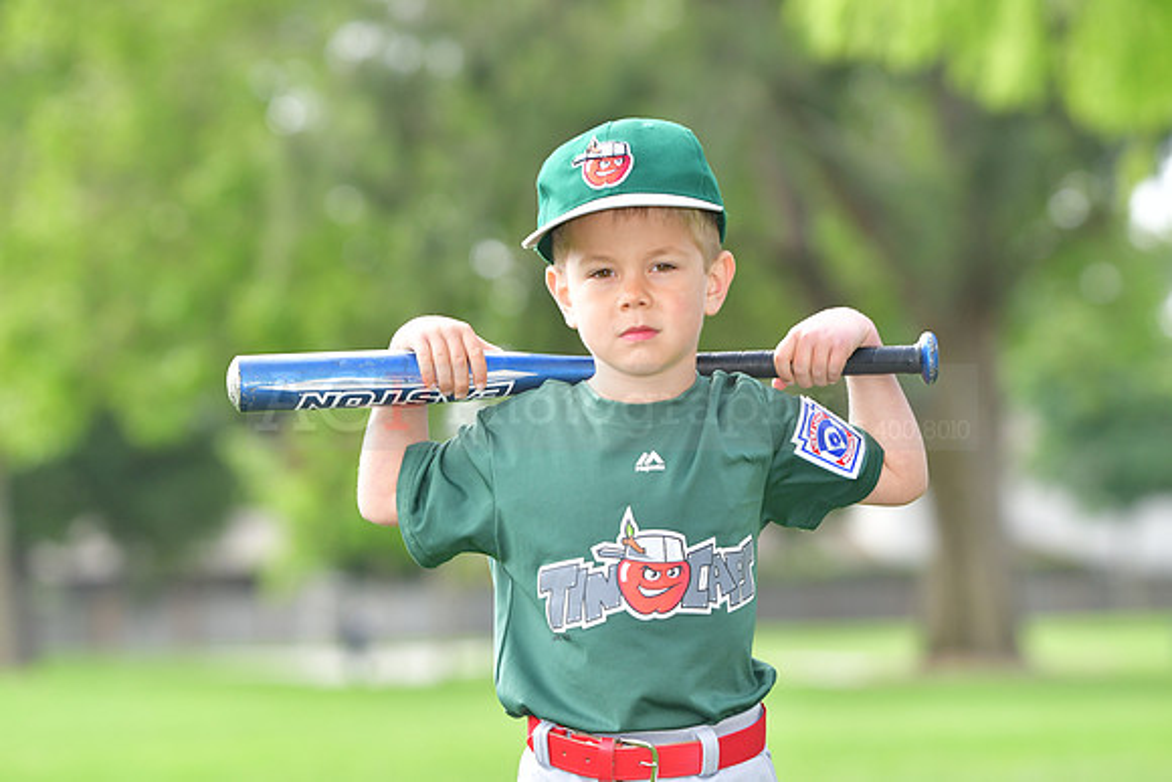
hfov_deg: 11.4
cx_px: 586
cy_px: 391
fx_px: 5861
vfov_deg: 7.6
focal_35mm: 180
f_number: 4
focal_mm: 120
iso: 500
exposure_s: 1/1250
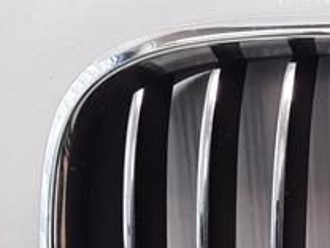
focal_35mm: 86
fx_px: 820
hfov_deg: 21.0
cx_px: 412
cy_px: 226
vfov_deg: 16.9
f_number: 1.9
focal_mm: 2.91
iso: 40
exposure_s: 1/50
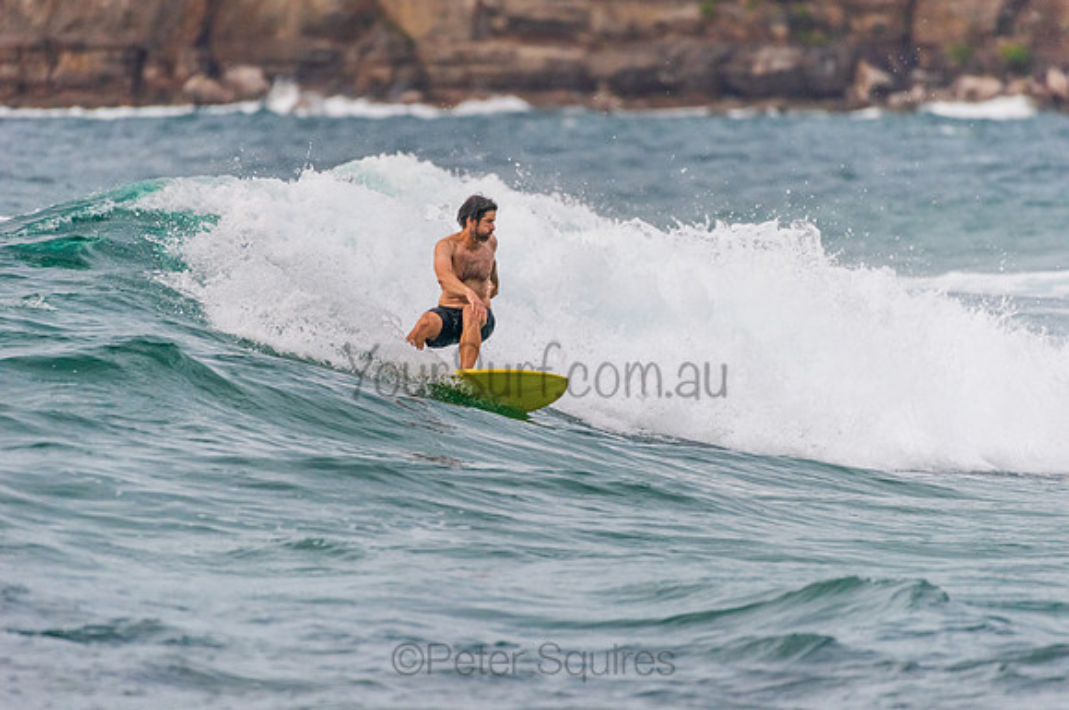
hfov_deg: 4.1
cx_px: 534
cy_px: 355
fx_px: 14849
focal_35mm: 501
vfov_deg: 2.7
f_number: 5.6
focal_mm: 500
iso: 1600
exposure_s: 1/1600
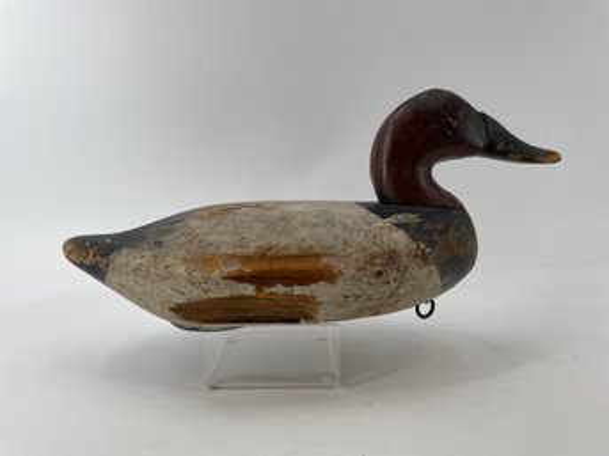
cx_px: 304
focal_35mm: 26
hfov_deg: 67.3
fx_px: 457
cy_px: 228
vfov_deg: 53.0
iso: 32
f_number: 1.6
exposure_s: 1/443
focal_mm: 4.2
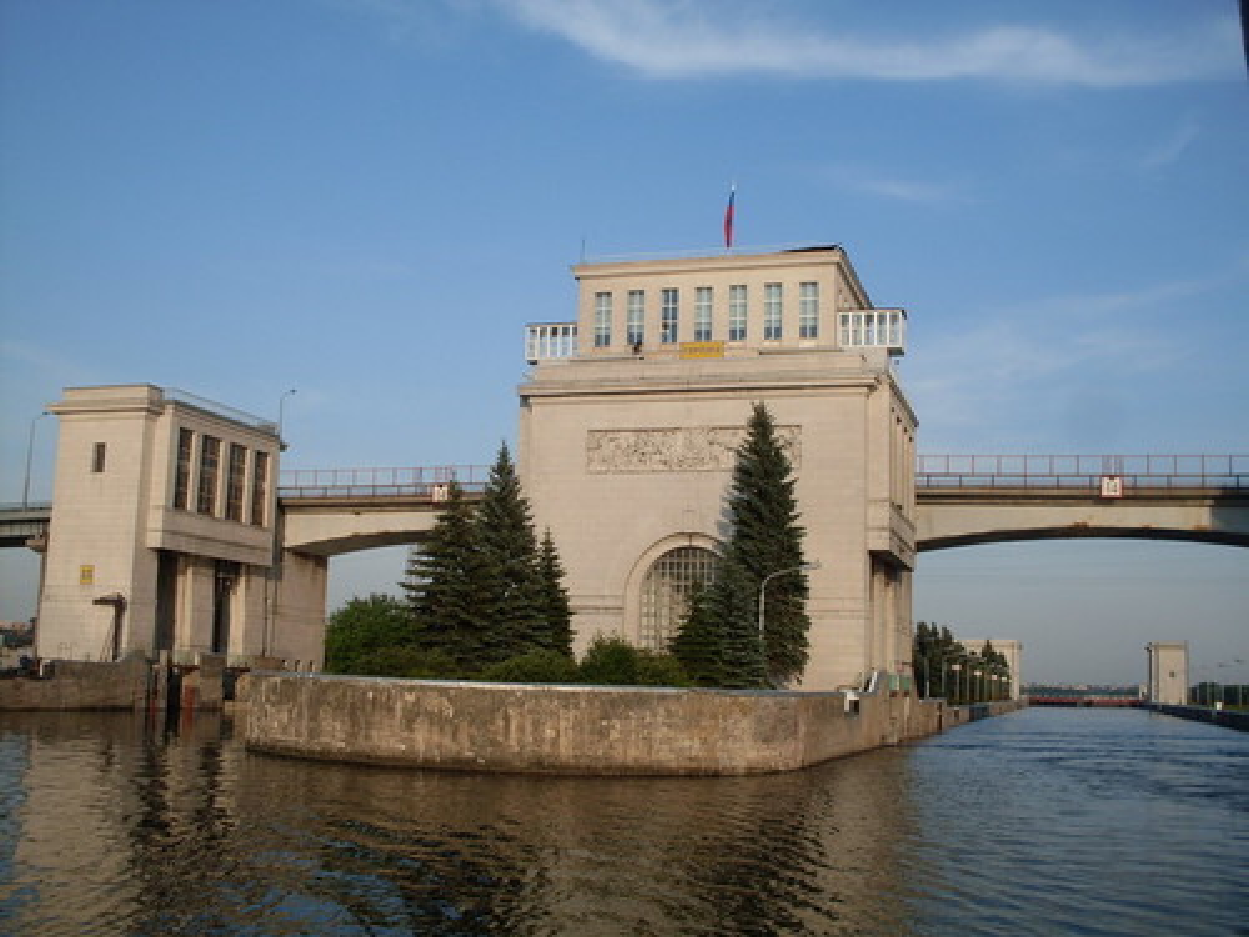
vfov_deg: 37.7
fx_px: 1371
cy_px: 468
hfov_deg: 49.0
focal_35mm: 38
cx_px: 624
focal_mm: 6.3
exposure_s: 1/180
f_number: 8.4
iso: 80
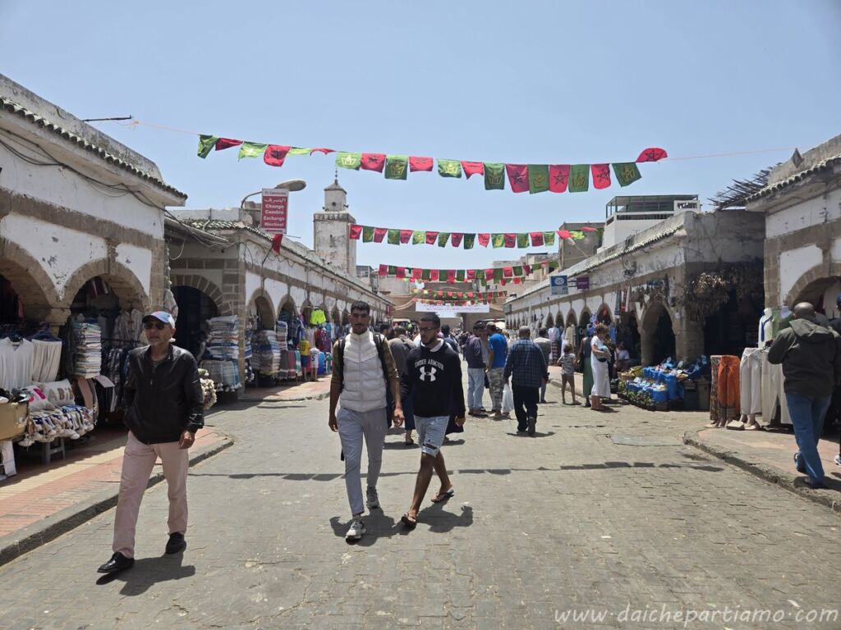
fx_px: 559
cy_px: 315
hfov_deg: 73.9
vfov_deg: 58.9
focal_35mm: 23
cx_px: 420
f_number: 1.8
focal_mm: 5.4
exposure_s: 1/1824
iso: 25
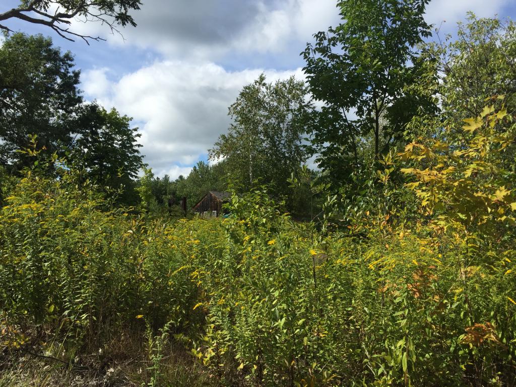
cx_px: 258
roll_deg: -1.1
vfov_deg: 48.2
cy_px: 194
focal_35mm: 29
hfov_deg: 61.7
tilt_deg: +4.8
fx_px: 432
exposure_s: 1/1980
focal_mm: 4.15
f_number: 2.2
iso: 32
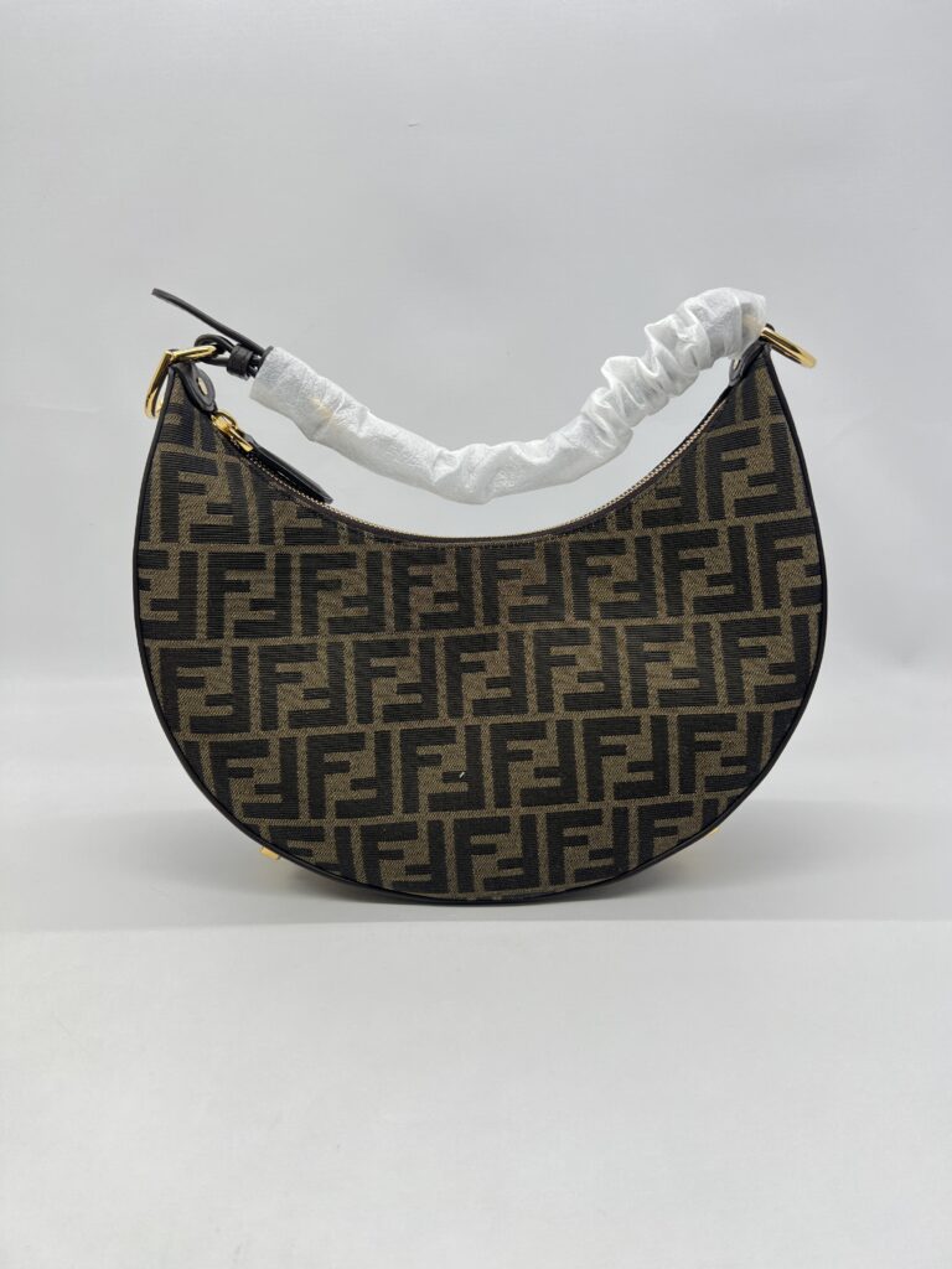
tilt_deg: -15.1
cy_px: 634
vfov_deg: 67.3
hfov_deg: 53.1
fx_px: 953
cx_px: 476
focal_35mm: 26
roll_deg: -0.8
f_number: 1.5
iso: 32
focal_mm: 5.7
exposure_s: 1/101
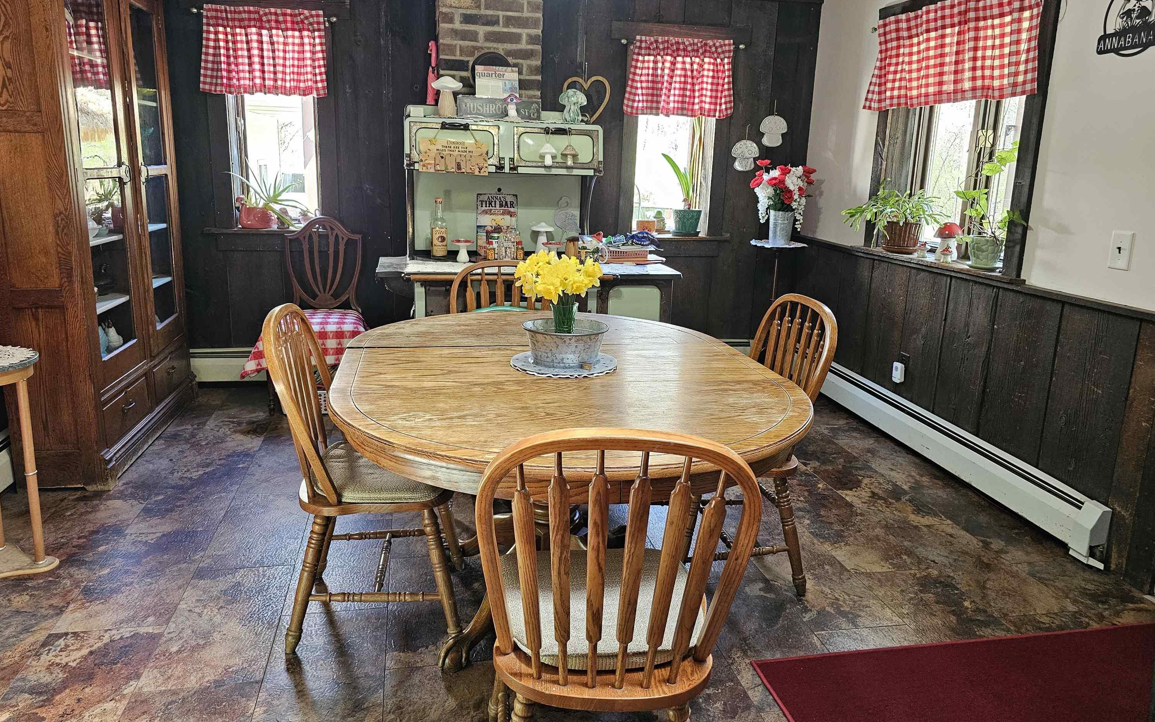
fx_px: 787
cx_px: 569
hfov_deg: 72.5
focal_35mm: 25
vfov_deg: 49.3
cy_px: 347
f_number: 1.7
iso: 640
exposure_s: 1/120
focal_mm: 6.3
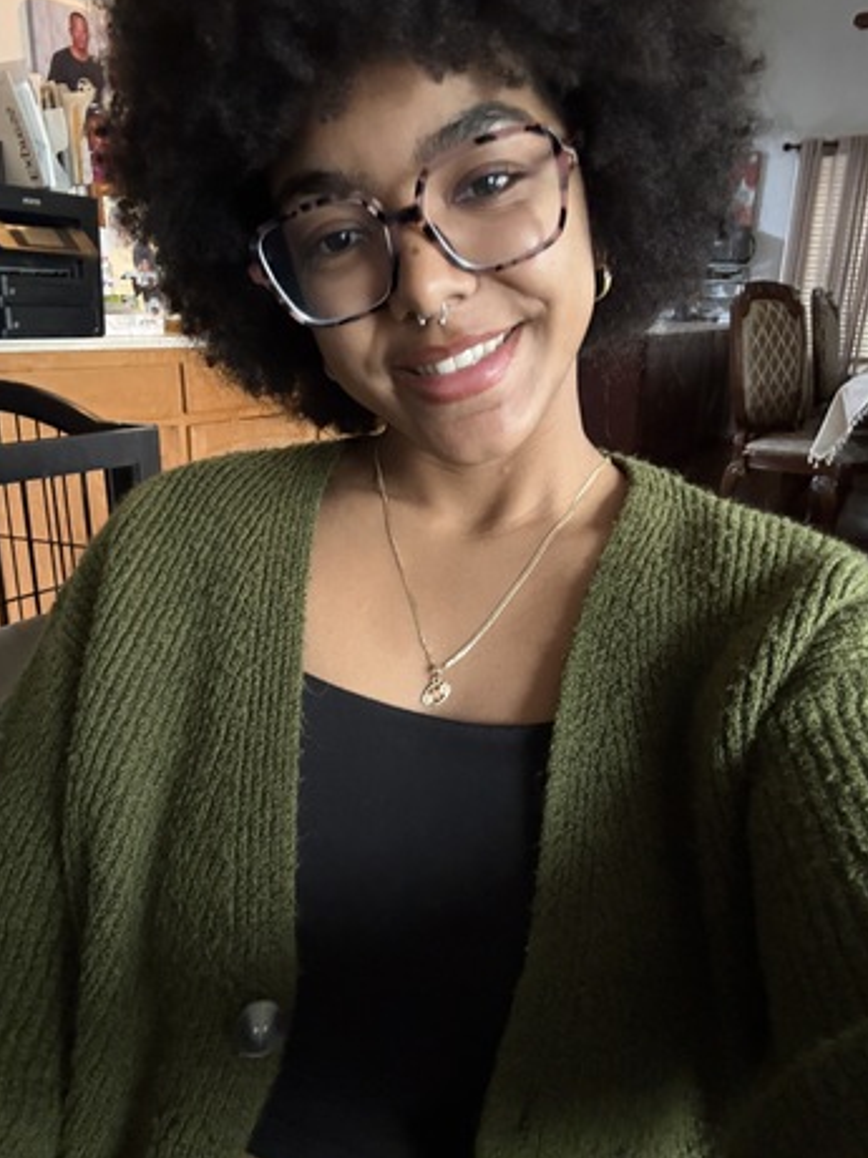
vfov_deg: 69.4
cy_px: 579
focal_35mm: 25
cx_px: 429
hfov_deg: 54.9
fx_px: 836
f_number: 1.9
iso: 640
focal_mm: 2.69
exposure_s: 1/30
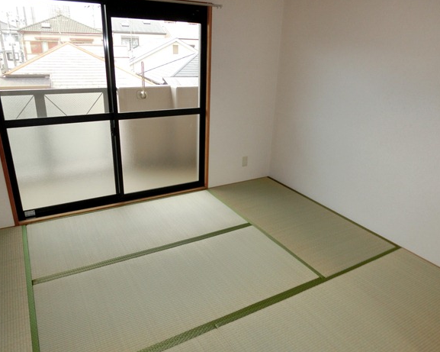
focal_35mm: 26
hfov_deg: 66.1
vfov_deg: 54.9
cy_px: 181
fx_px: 338
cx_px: 223
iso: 160
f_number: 3
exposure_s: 1/125
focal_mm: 4.24
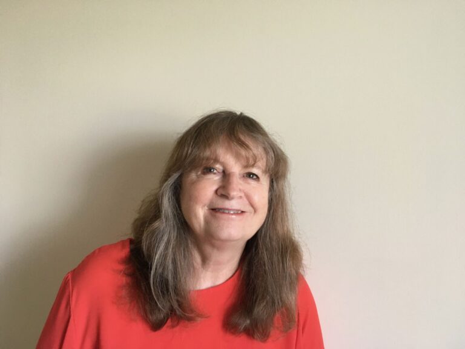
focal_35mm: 29
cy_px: 174
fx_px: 390
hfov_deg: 61.7
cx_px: 232
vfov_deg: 48.2
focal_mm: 4.15
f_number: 2.2
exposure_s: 1/33
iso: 125
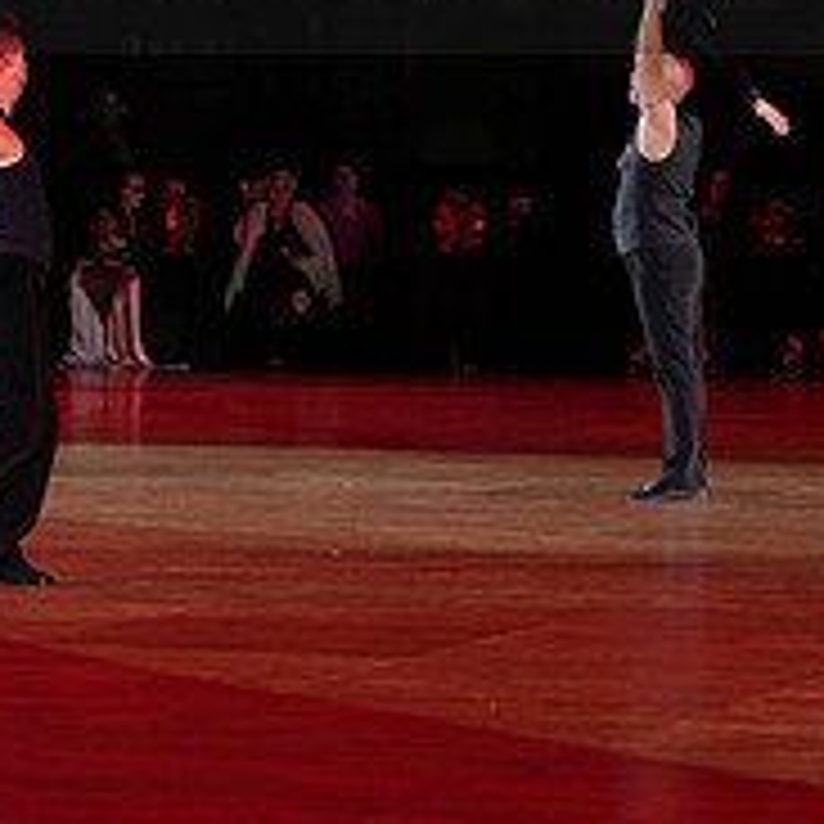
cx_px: 236
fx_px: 5656
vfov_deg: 8.3
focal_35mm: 210
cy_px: -95
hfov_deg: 8.3
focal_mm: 78
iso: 1250
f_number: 2.8
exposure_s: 1/1000
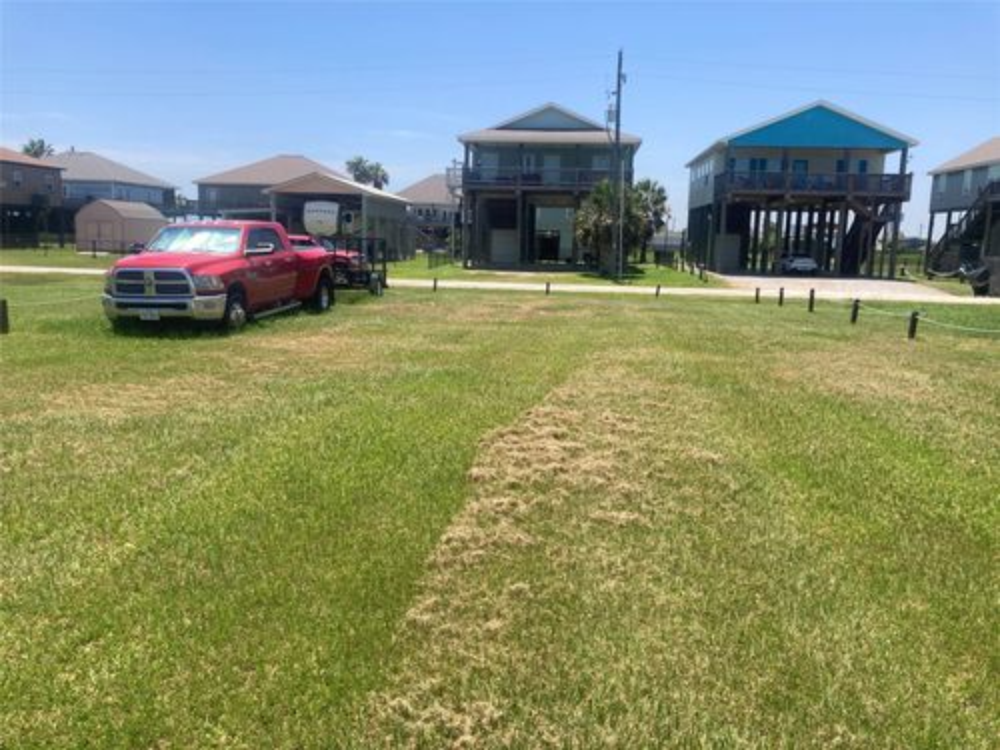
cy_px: 375
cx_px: 500
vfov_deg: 49.7
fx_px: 809
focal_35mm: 28
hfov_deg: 63.4
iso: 20
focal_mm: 3.99
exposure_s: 1/1715
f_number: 1.8
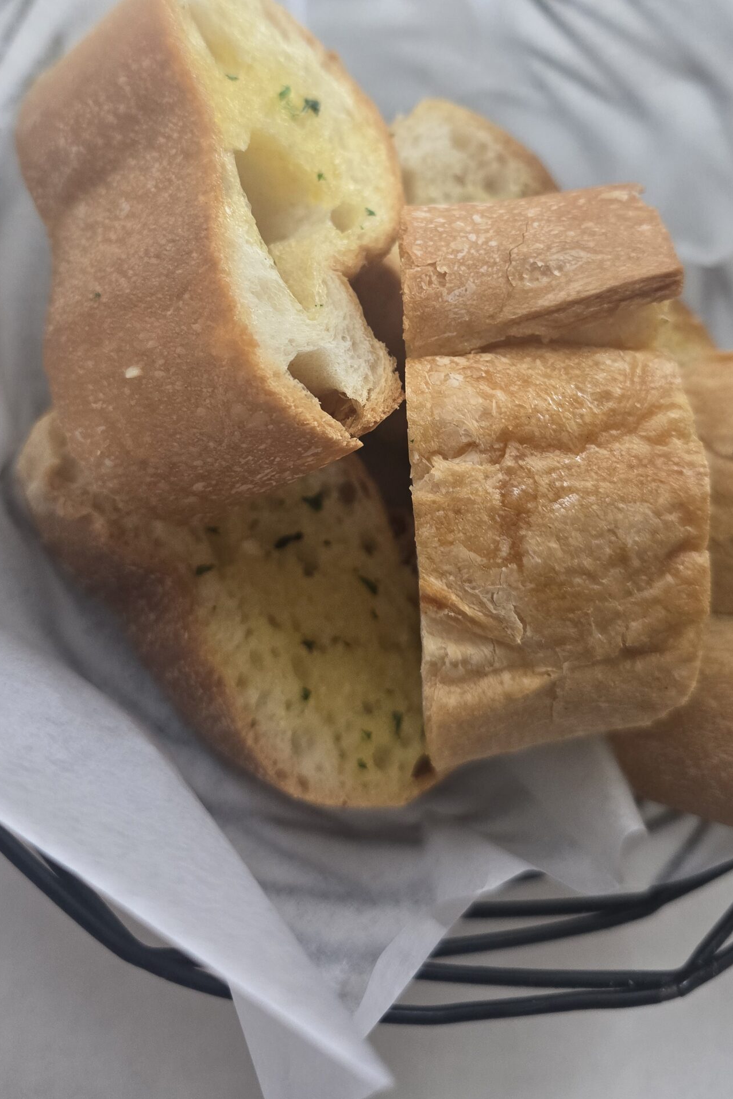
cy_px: 376
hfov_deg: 41.1
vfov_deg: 57.6
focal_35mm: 32
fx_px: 977
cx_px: 380
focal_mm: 6.3
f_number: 1.7
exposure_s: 1/120
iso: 160
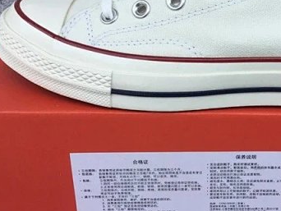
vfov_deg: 25.0
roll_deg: -1.4
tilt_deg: -24.7
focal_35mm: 58
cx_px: 205
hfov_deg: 32.7
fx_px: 471
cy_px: 57
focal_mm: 3.3
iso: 25
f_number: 2.4
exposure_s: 1/637
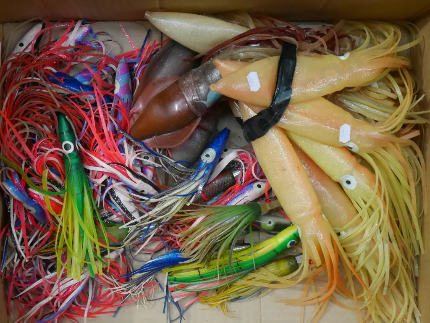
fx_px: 795
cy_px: 162
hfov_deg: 30.3
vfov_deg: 22.9
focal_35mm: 64
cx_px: 215
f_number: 5.6
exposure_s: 1/25
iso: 3200
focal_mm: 32
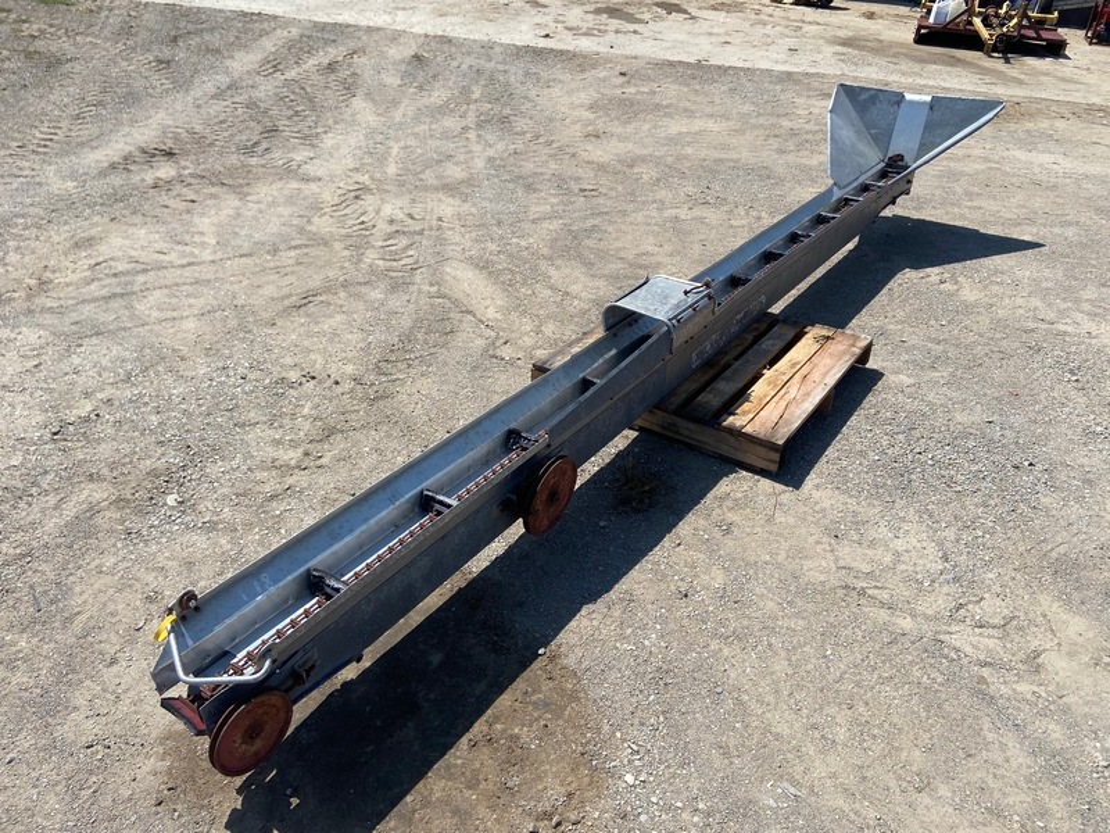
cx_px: 555
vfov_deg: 53.1
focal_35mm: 26
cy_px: 416
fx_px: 834
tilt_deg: -30.5
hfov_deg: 67.3
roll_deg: -1.0
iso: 32
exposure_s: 1/3497
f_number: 1.8
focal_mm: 4.25
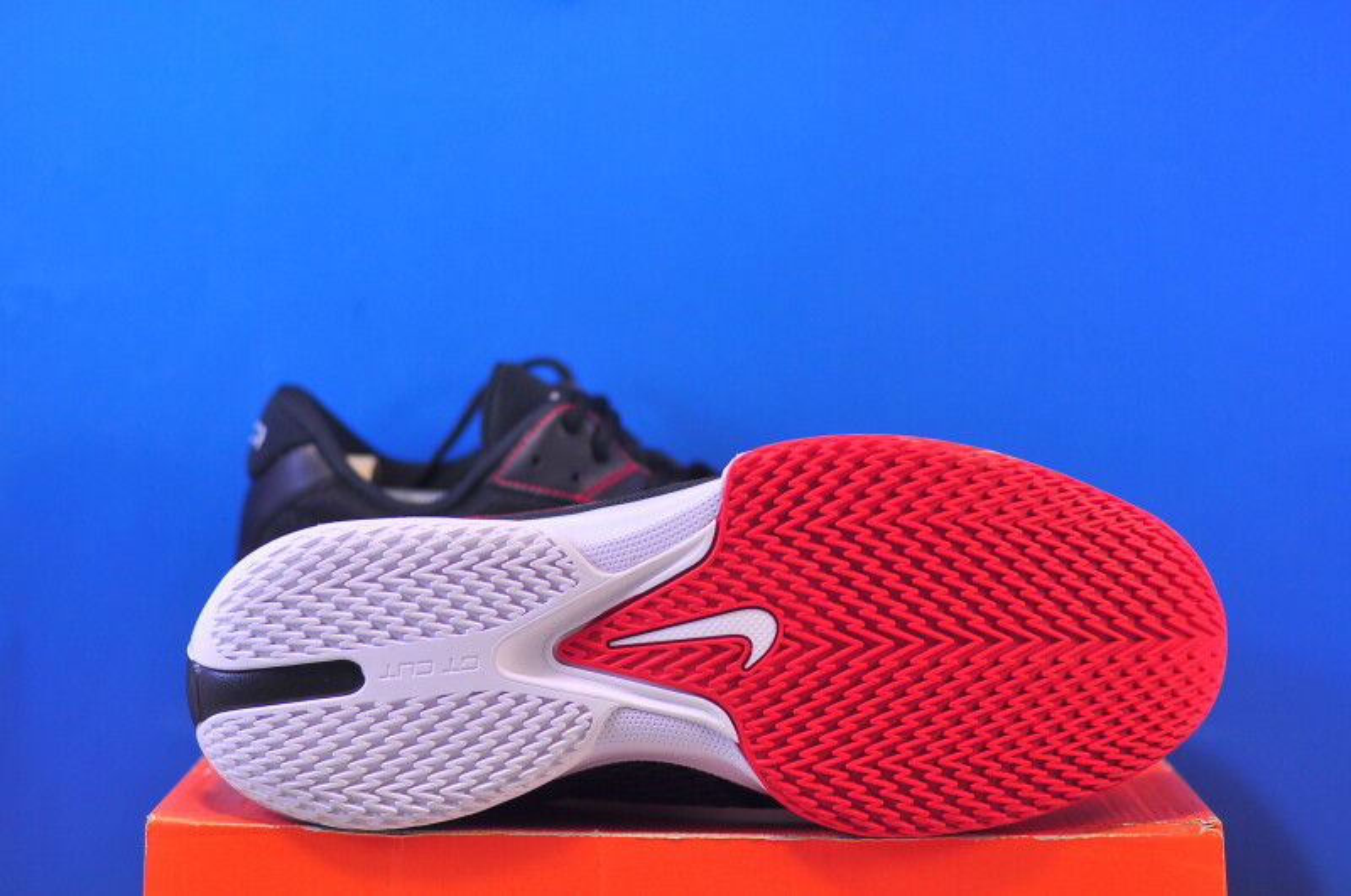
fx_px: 2811
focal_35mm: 75
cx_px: 676
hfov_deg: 27.0
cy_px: 448
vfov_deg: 18.1
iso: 250
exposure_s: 1/320
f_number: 2.2
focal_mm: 50
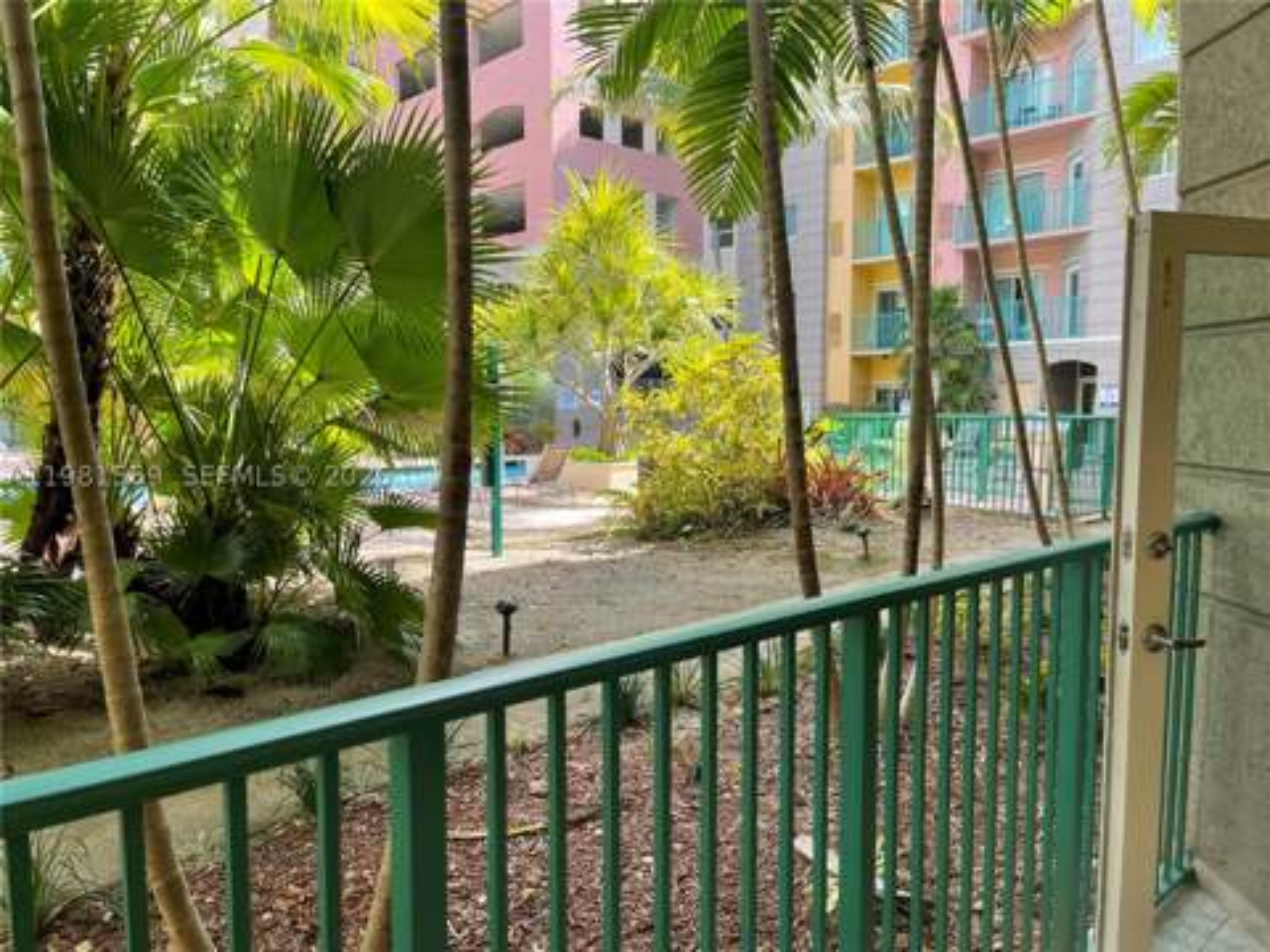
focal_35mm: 26
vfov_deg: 53.1
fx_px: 954
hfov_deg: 67.3
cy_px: 476
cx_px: 635
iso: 32
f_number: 1.6
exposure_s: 1/330
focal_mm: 5.1
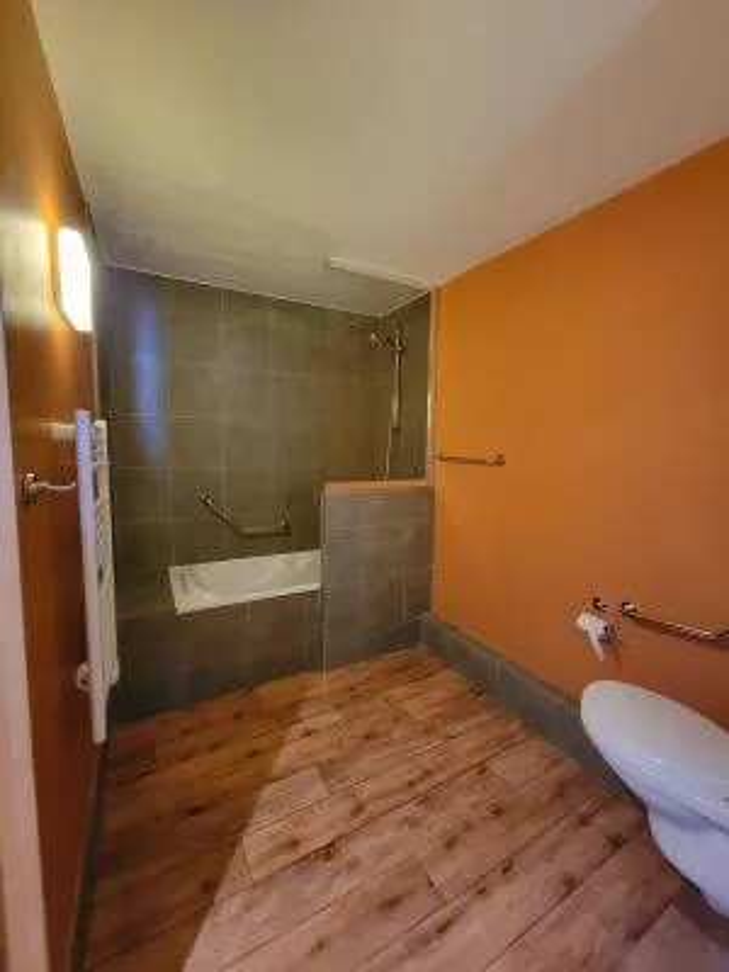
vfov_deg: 106.2
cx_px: 364
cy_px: 486
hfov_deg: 89.9
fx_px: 365
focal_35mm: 13
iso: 1000
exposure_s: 1/25
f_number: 2.2
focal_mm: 2.2
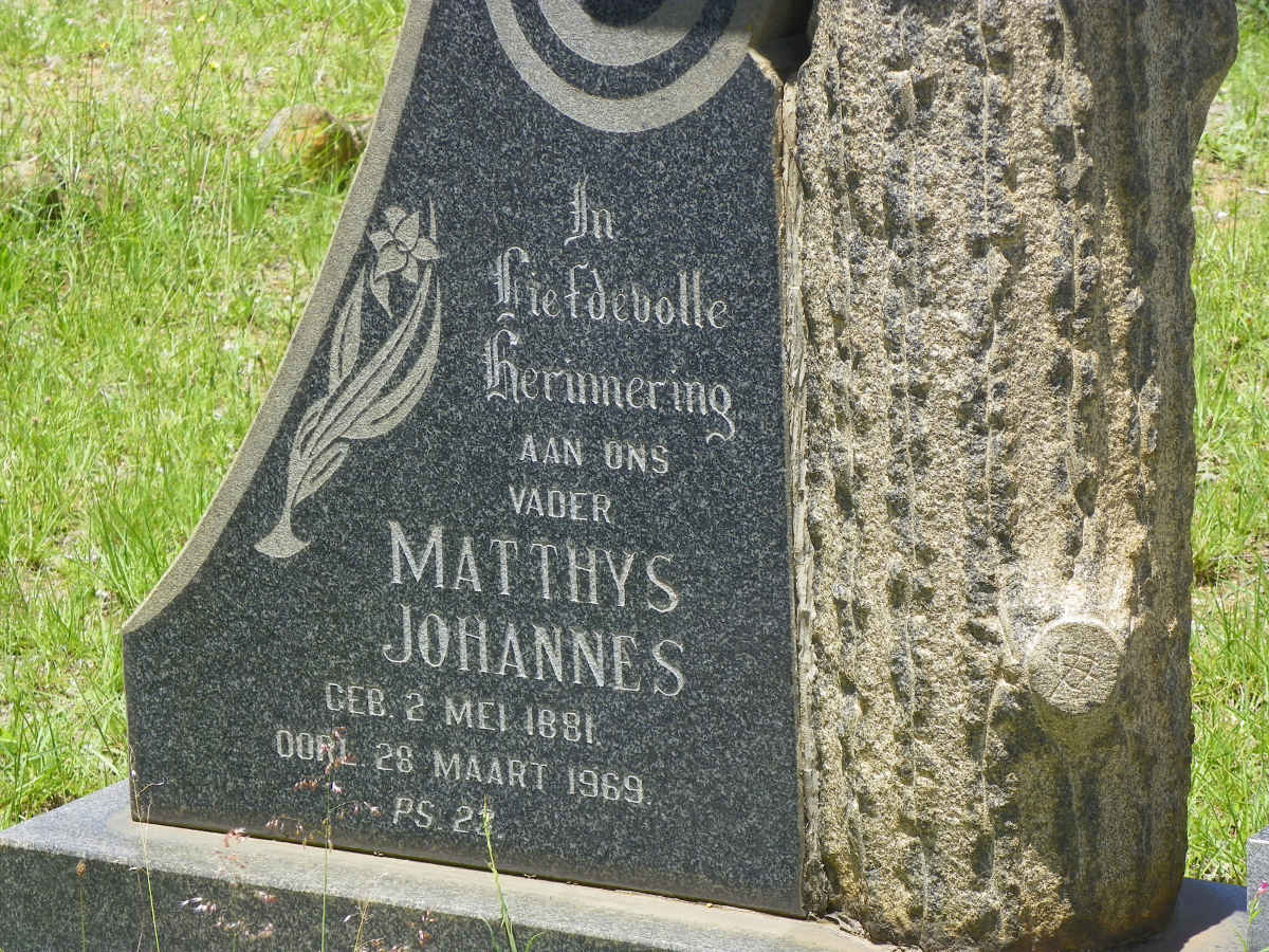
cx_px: 634
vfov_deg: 12.7
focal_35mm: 117
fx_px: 4289
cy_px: 476
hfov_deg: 16.8
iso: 64
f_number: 4
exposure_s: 1/200
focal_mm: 20.8
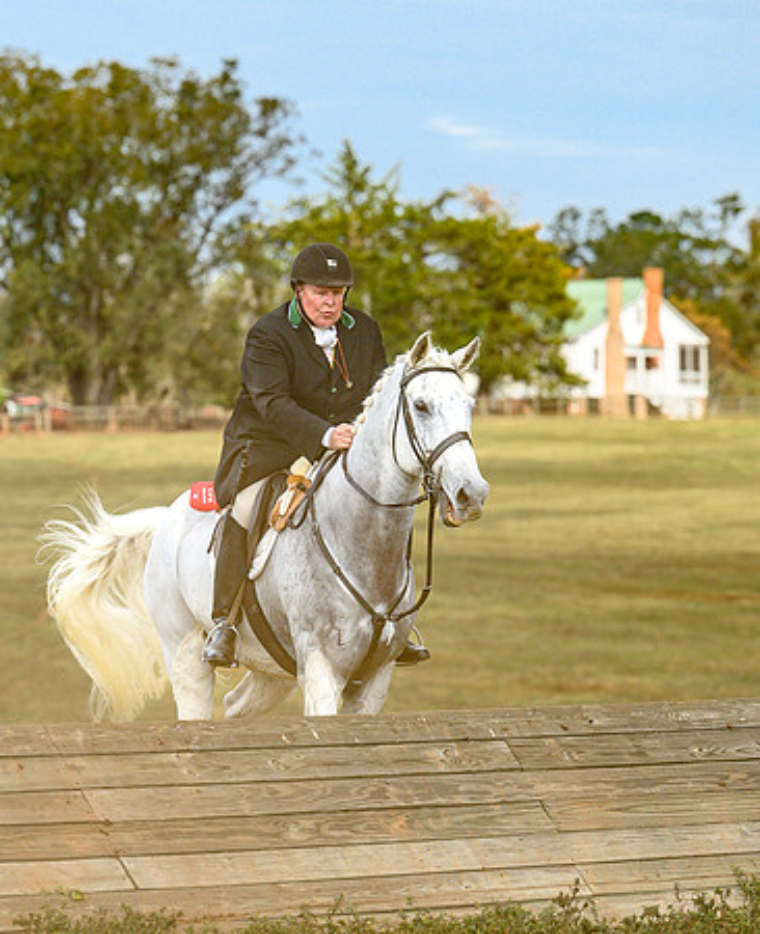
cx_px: 199
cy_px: 450
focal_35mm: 222
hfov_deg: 7.0
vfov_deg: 8.6
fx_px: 6187
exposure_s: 1/1000
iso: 400
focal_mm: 120
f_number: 3.5
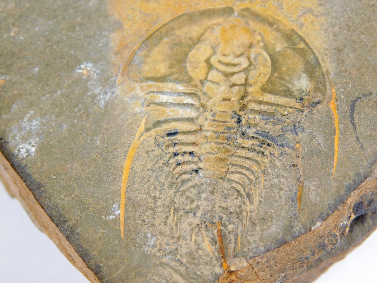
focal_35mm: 134
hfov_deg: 14.7
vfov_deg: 11.1
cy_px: 142
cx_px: 188
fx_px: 1459
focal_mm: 23.7
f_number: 5
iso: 125
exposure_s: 1/100
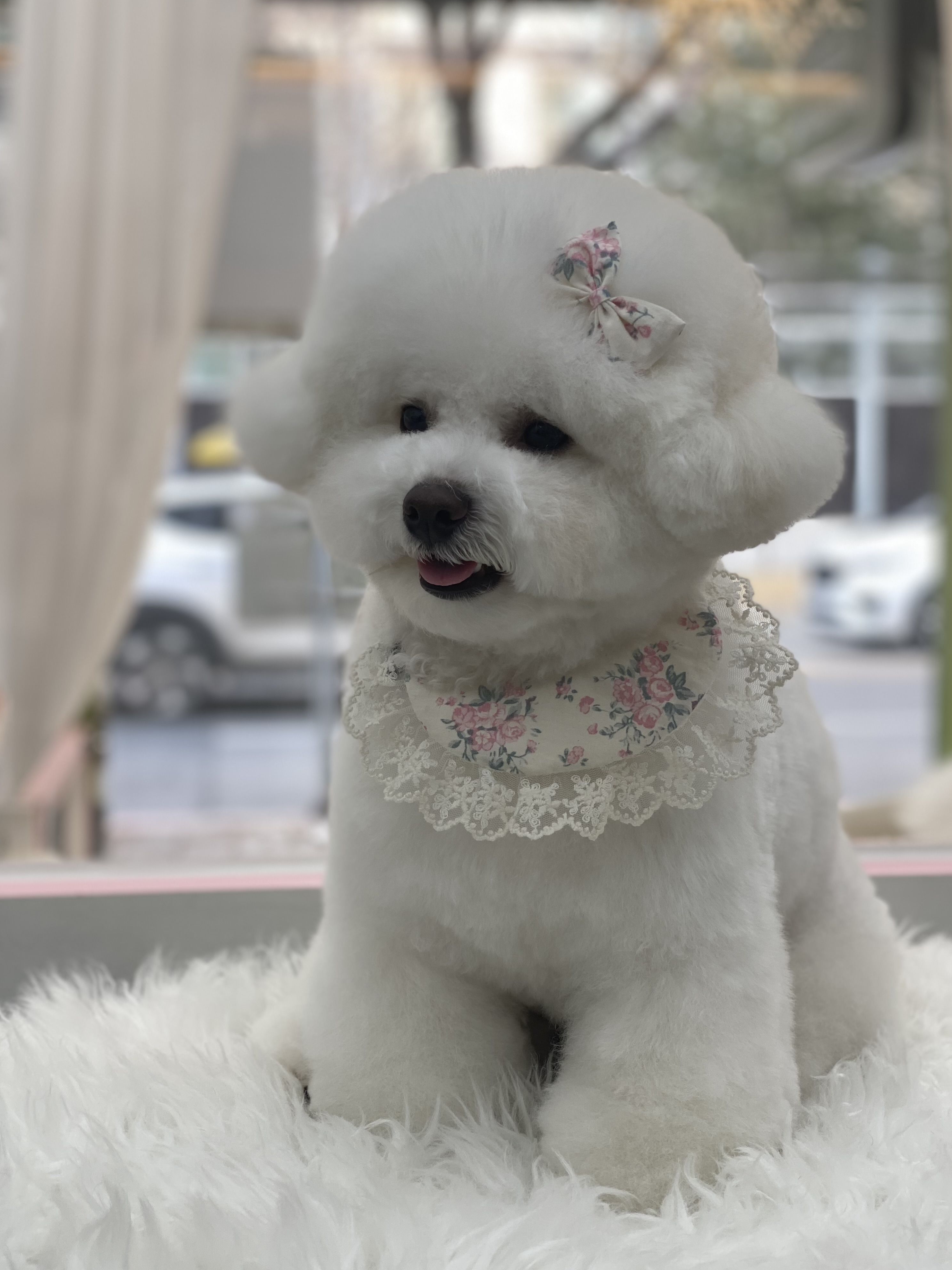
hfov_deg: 27.5
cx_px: 479
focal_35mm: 53
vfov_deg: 36.2
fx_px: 1943
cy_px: 639
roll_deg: -1.2
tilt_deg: -2.5
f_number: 2
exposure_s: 1/120
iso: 25
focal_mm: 6
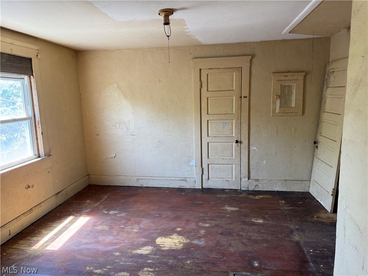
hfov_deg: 71.6
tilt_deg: -7.6
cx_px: 184
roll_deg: +0.0
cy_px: 138
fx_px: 255
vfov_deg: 56.8
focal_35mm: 24
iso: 200
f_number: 1.78
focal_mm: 6.76
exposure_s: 1/121
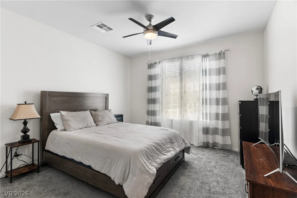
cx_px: 148
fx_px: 140
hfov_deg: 93.3
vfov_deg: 70.5
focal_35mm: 17
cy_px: 99
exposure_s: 1/6
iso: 400
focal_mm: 17
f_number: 8
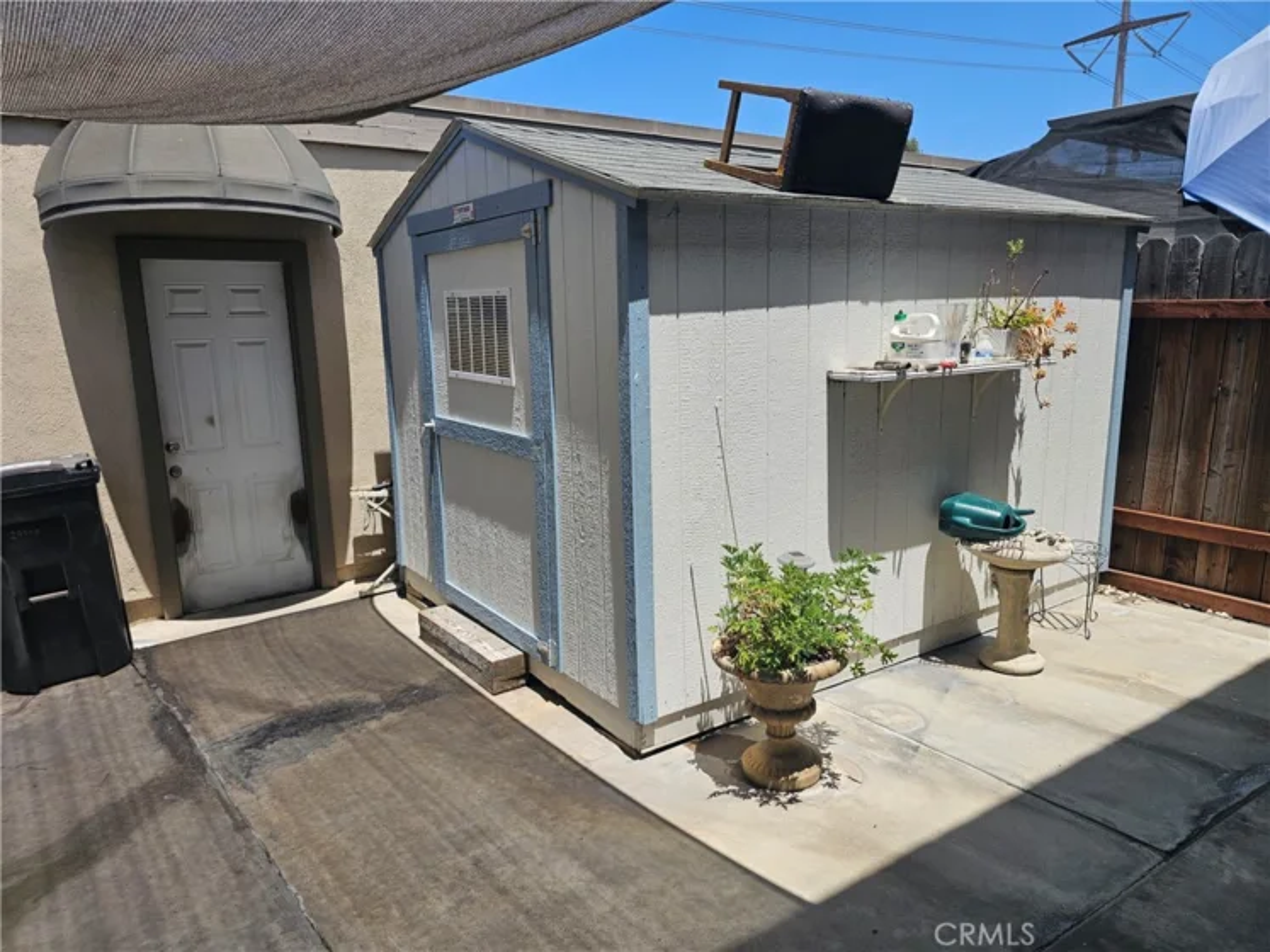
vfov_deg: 58.9
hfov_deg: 73.9
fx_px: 844
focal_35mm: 23
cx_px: 635
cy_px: 476
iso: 10
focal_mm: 6.3
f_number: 1.7
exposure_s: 1/756
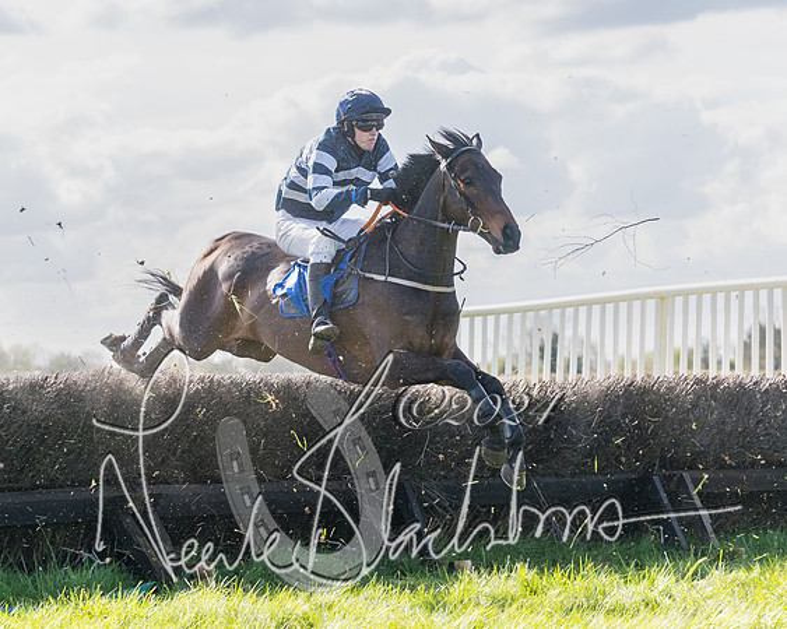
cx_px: 385
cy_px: 271
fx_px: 3549
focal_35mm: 152
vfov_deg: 10.1
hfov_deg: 12.7
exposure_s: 1/2000
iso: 400
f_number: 4
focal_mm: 84
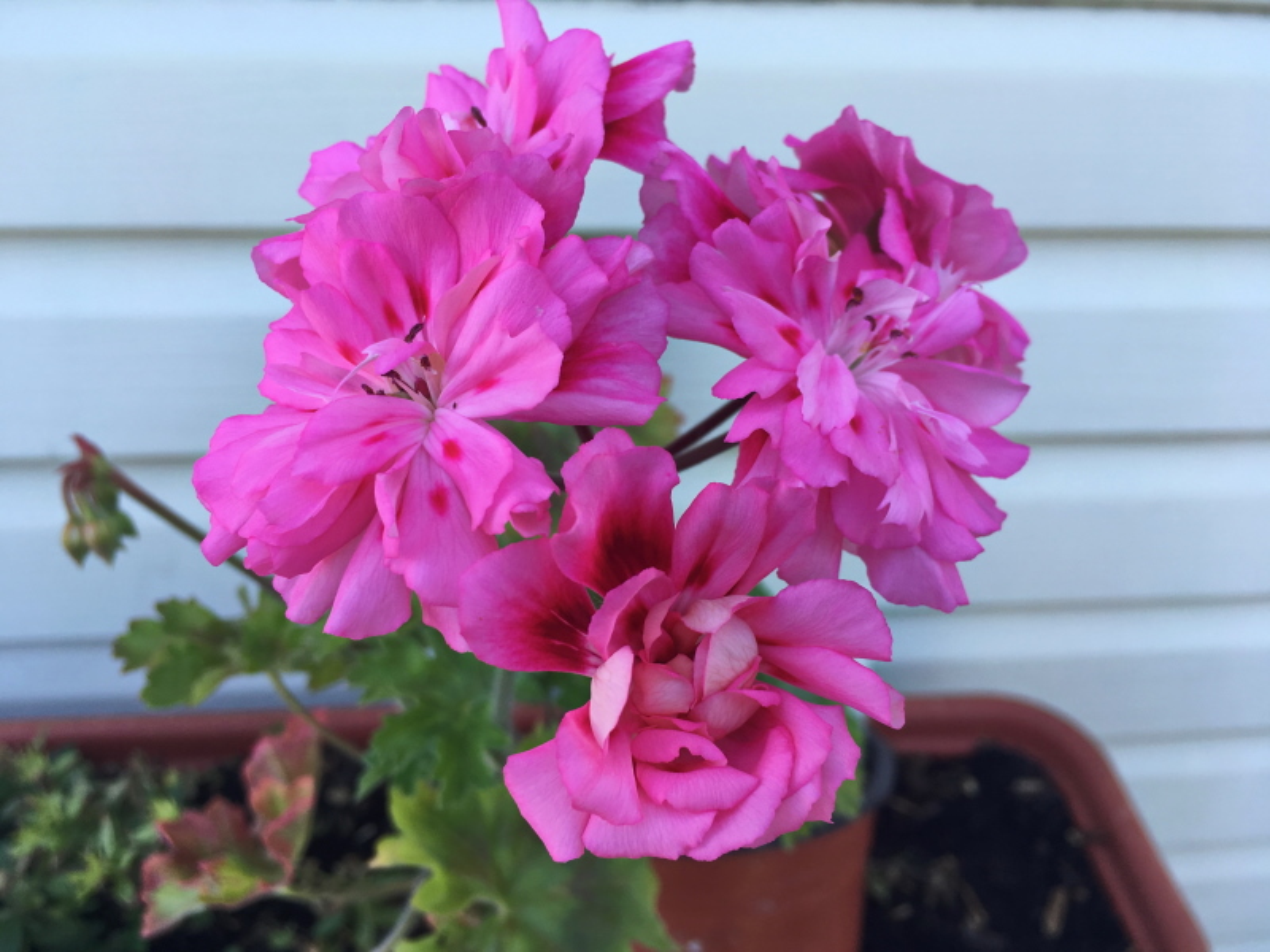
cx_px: 635
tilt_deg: -32.5
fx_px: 1064
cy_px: 476
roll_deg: -4.1
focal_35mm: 29
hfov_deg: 61.7
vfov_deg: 48.2
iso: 25
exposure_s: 1/113
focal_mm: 4.15
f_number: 2.2
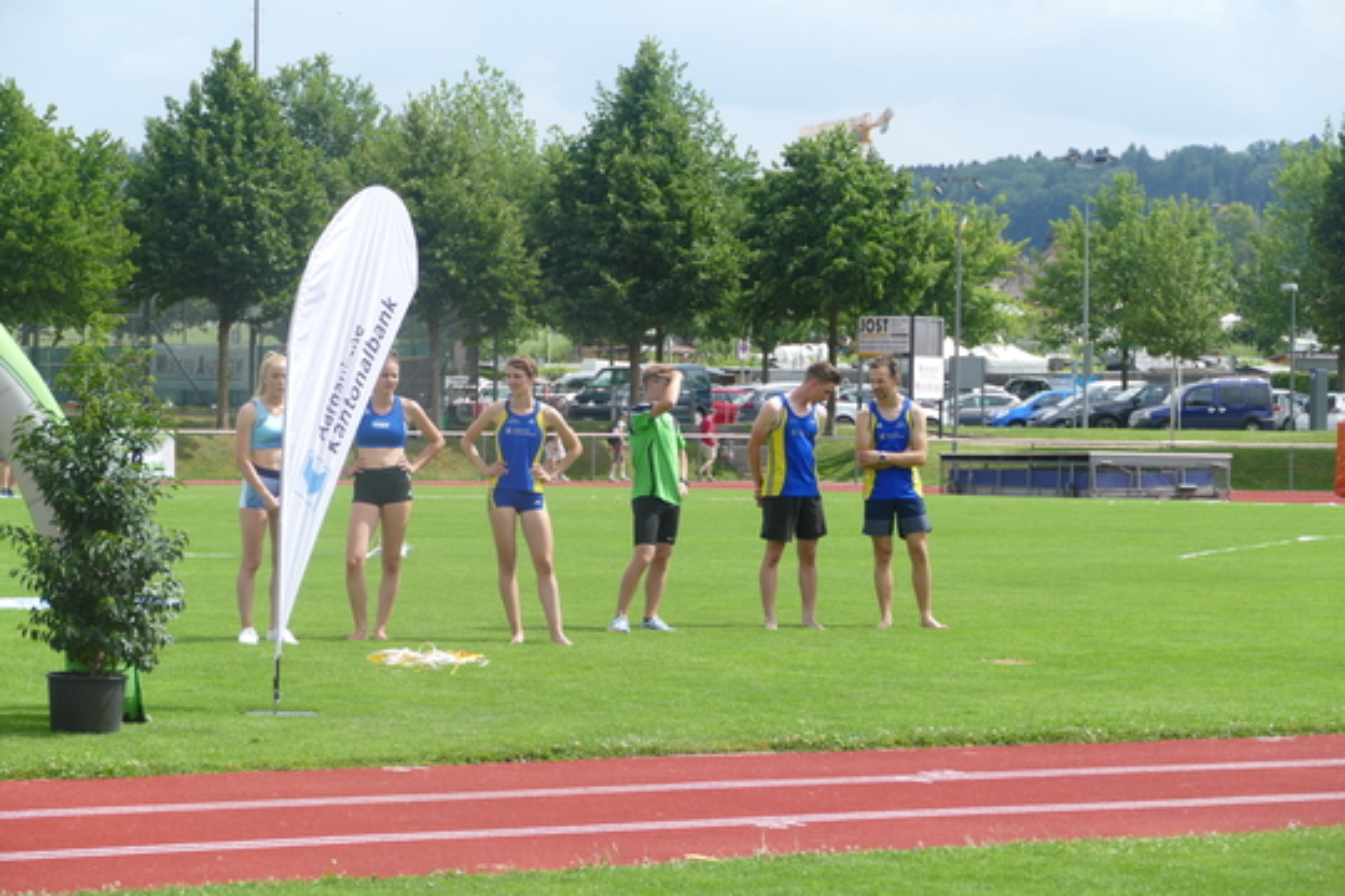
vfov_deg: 10.5
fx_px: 4857
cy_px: 448
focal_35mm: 130
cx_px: 672
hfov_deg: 15.8
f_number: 3.9
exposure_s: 1/800
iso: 125
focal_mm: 47.46
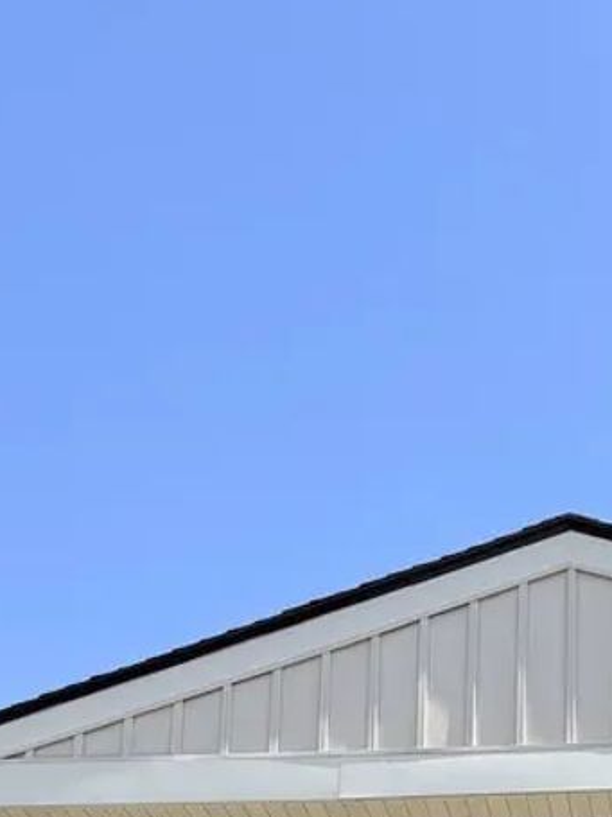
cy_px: 1208
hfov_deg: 20.0
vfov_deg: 22.5
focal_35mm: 72
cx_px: 556
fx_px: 1698
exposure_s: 1/2611
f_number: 1.78
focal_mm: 6.76
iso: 80
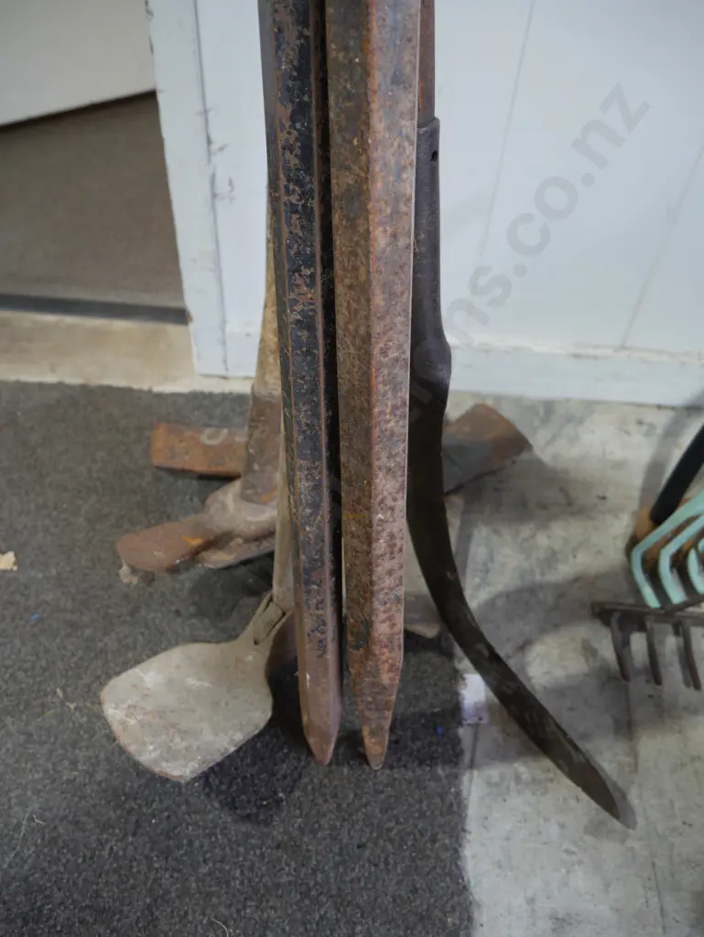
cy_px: 468
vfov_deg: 63.4
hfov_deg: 49.8
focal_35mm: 28
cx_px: 352
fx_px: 759
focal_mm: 14
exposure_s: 1/60
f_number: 3.5
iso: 200
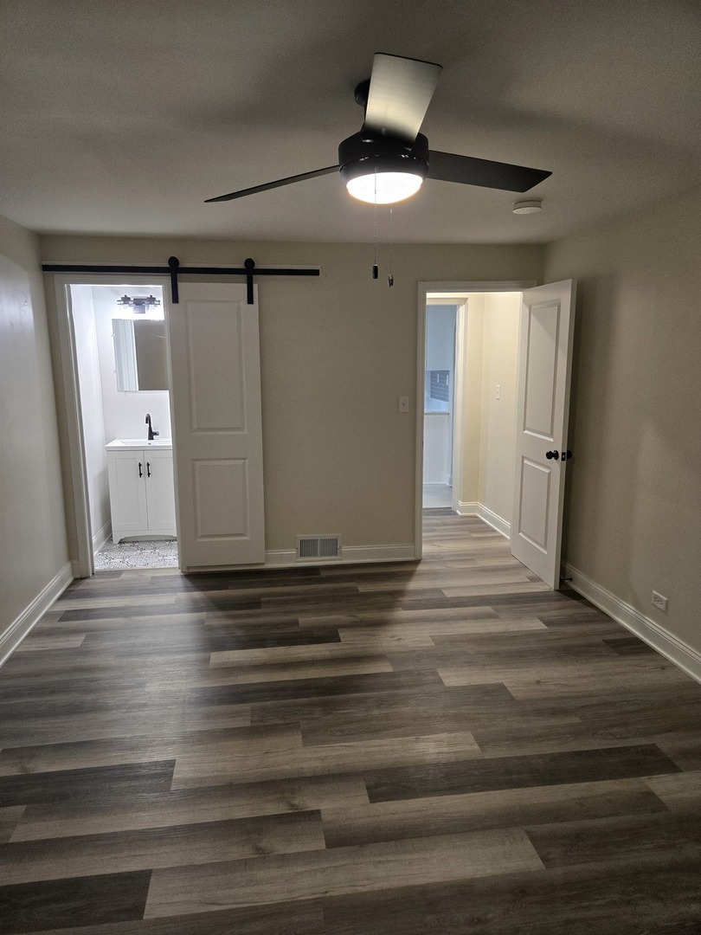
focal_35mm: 23
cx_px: 350
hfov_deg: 58.9
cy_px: 468
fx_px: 621
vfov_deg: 73.9
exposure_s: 1/120
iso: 320
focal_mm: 5.4
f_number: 1.8
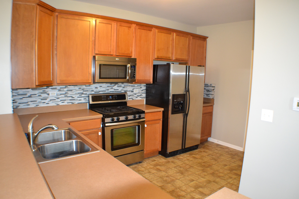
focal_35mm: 33
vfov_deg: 40.0
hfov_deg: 57.2
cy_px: 100
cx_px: 150
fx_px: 274
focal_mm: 22
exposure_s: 1/60
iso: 2200
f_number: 3.8
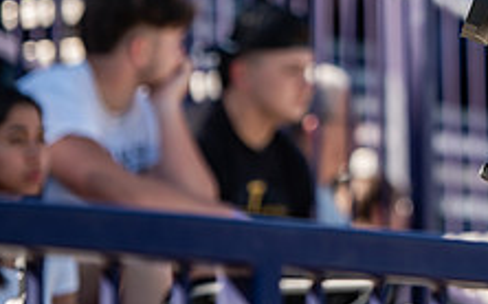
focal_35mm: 387
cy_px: -78
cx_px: 567
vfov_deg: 3.4
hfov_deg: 5.4
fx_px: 5139
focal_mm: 145
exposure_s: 1/500
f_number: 3.2
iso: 125
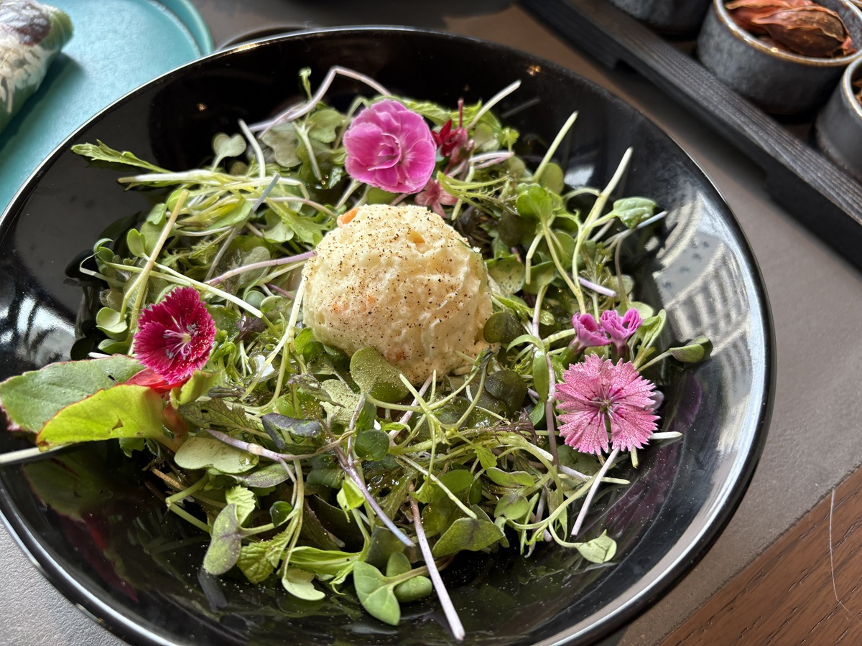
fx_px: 647
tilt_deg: -57.1
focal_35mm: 26
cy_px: 323
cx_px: 431
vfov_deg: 53.1
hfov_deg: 67.3
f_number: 1.6
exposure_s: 1/122
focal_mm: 5.96
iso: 50
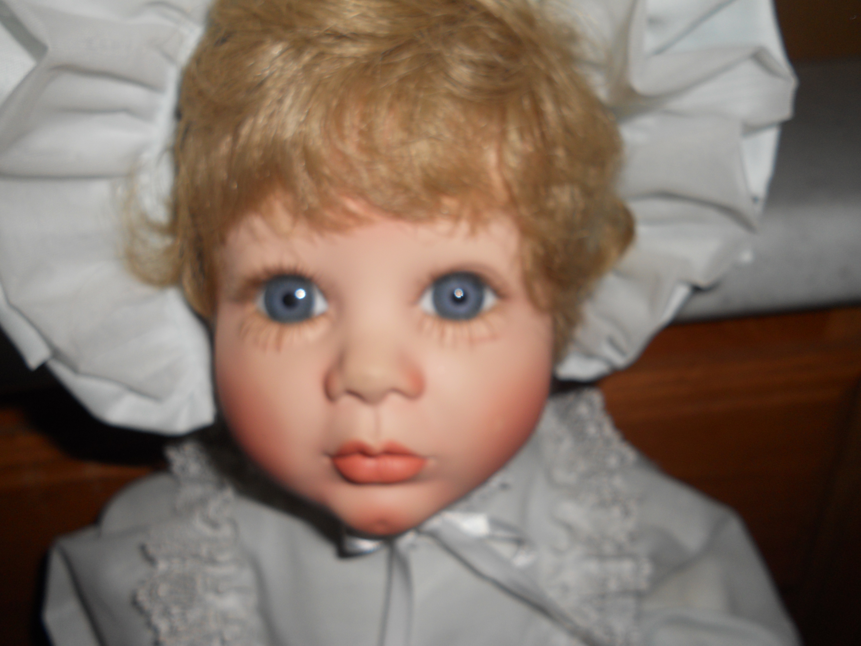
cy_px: 323
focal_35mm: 32
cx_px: 430
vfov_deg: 44.2
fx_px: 796
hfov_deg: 56.8
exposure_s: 1/25
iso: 80
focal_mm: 5.8
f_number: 8.8
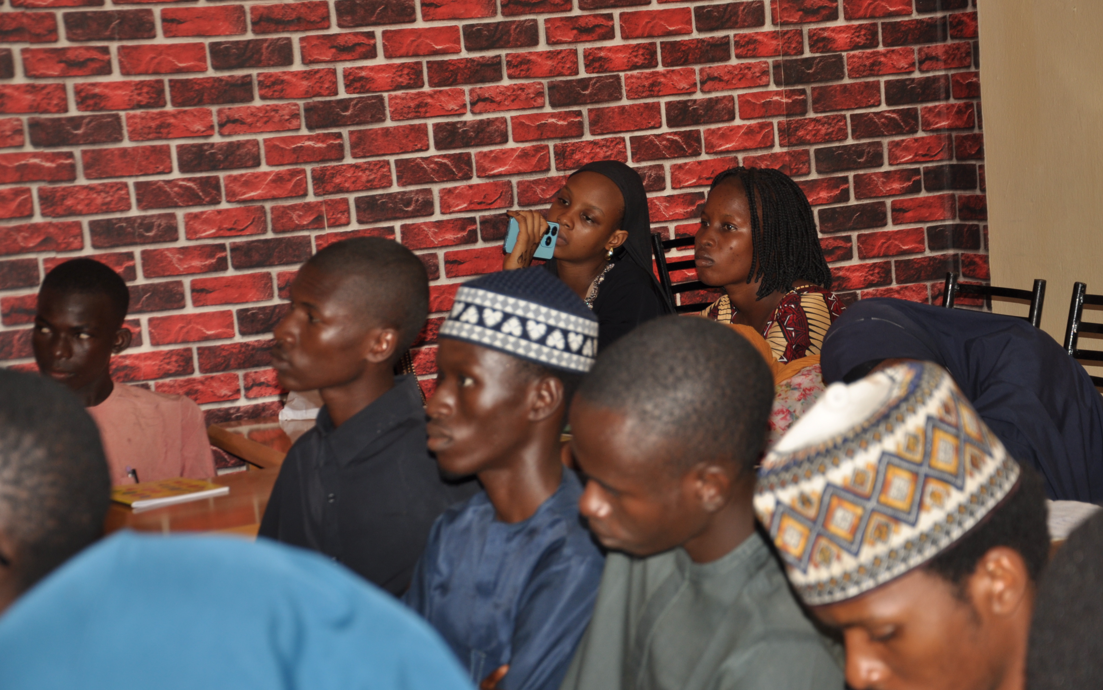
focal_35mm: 80
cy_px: 333
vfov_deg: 16.3
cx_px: 548
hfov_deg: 25.8
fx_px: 2405
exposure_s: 1/60
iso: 200
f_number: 5
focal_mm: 52
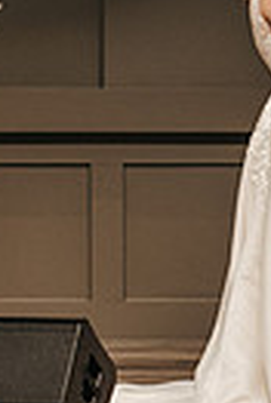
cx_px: 505
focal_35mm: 417
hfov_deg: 3.3
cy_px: 137
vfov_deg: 4.9
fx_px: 4684
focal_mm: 50
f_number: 3.2
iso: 1000
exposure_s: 1/200
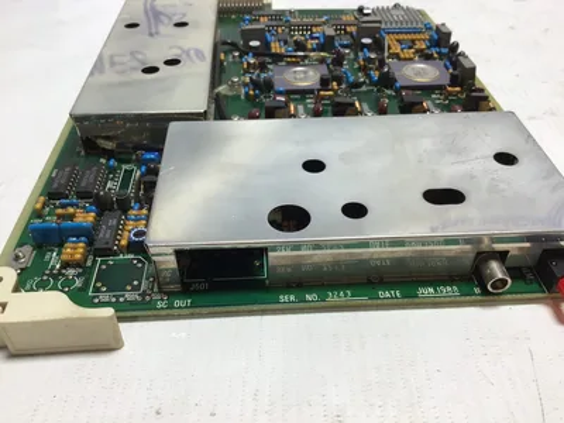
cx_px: 282
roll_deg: +0.4
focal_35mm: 31
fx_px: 505
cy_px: 212
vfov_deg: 45.4
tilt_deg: -40.0
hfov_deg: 58.4
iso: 32
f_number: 2.4
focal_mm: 3.3
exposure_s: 1/120
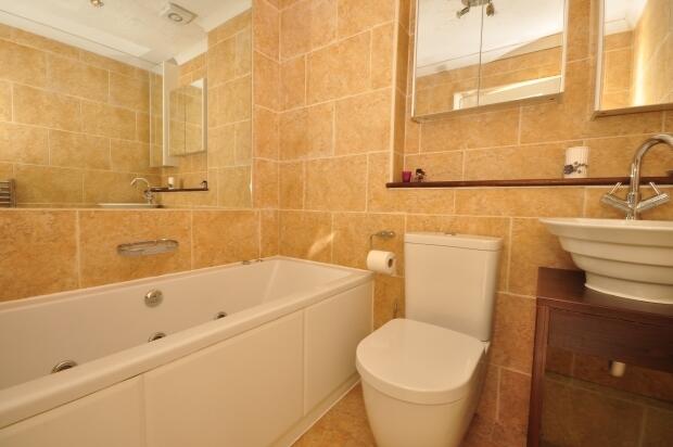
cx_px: 336
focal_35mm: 15
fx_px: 280
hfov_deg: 100.4
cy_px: 224
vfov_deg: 77.2
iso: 200
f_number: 11
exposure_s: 30
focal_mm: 10
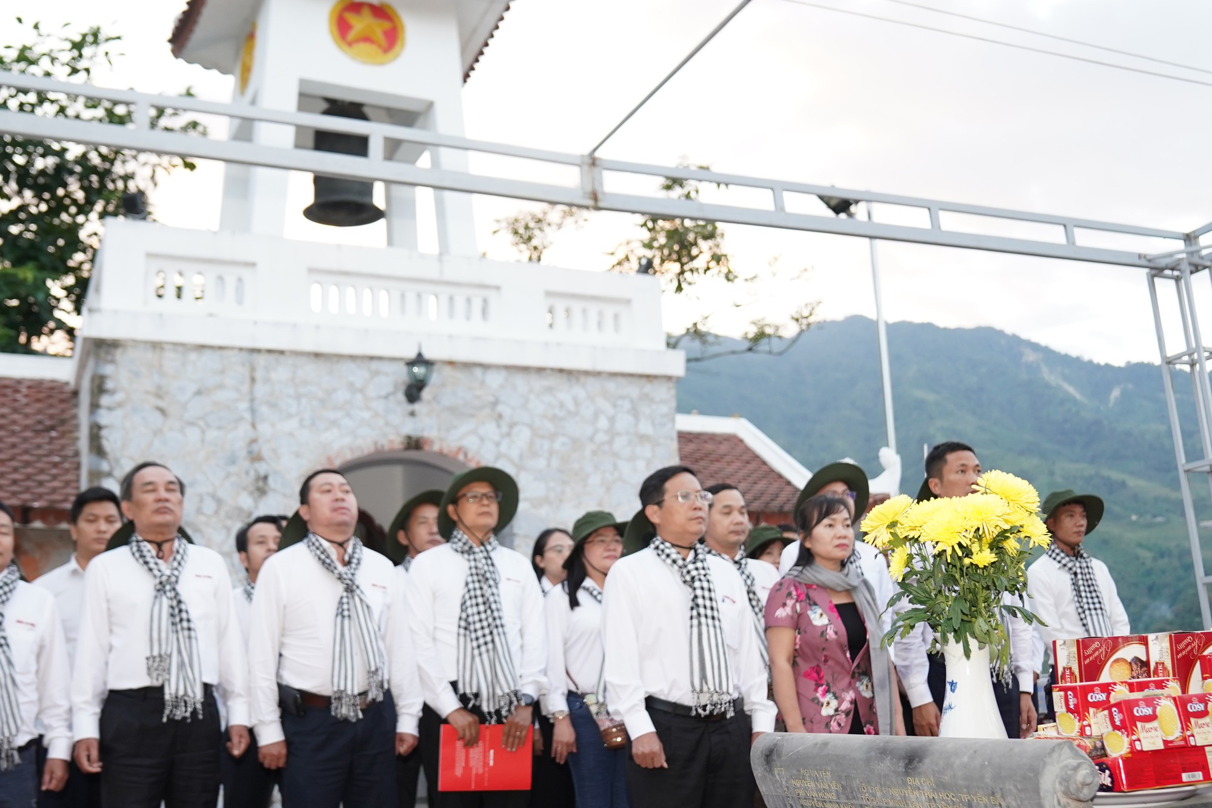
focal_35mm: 36
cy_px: 404
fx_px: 1212
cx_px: 606
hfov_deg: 53.1
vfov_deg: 36.9
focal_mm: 24
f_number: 2.8
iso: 800
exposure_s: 1/250
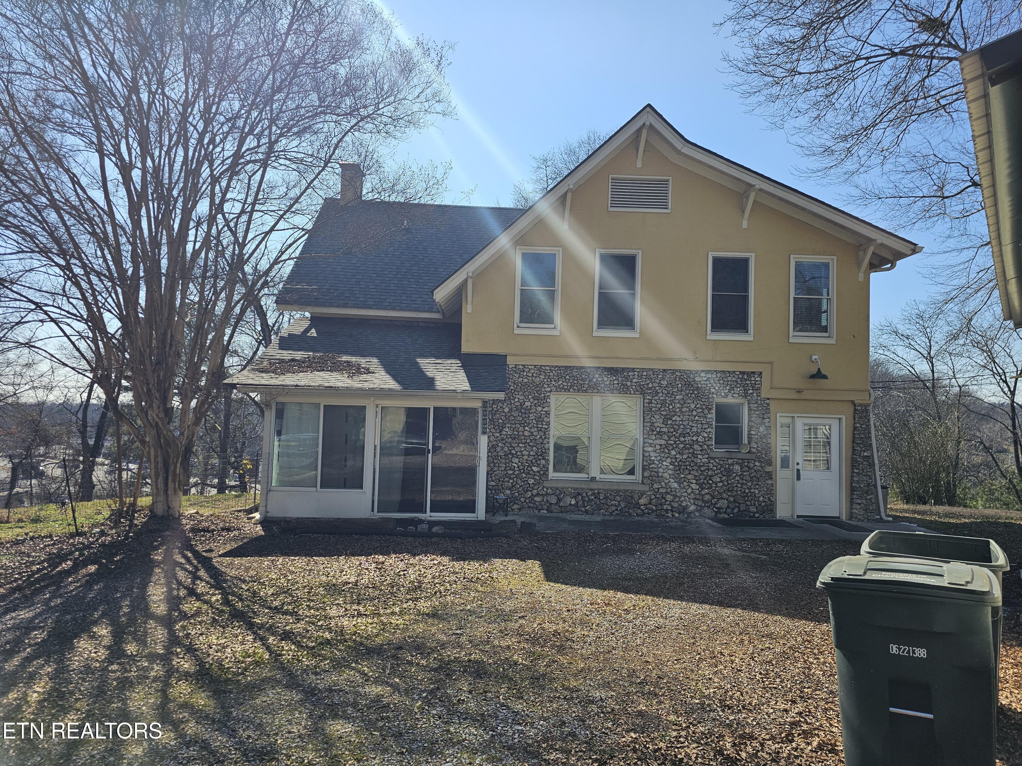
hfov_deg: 73.9
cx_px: 511
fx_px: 679
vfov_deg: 58.9
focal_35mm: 23
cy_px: 383
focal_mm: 6.3
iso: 20
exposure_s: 1/1225
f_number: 1.7
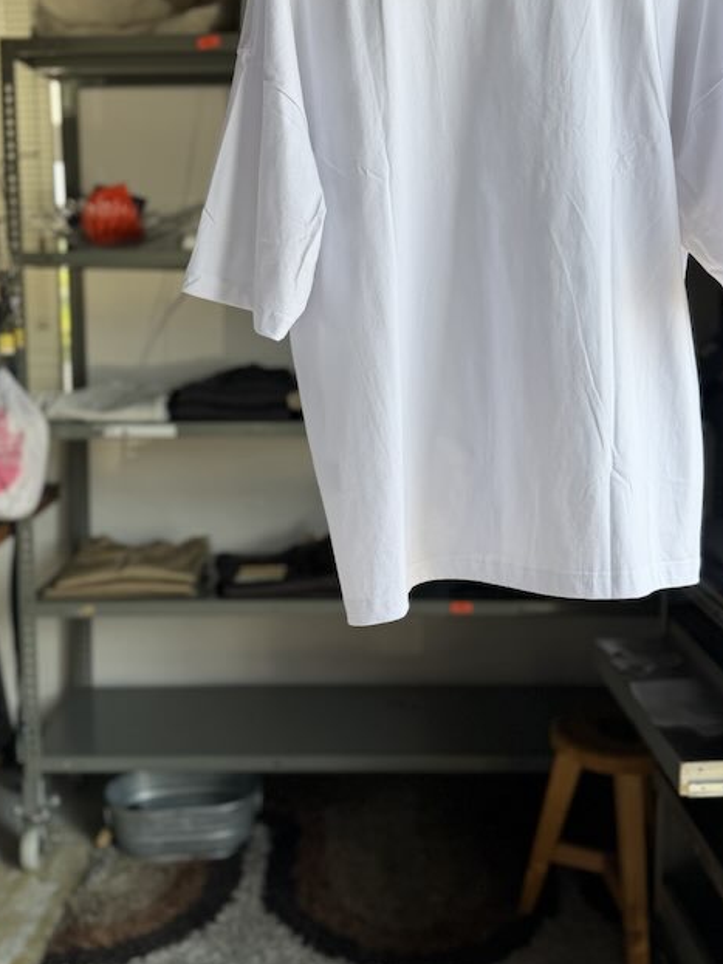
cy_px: 378
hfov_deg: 38.7
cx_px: 362
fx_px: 1031
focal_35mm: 37
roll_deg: +0.0
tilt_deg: -6.0
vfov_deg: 49.8
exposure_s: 1/356
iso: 80
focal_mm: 6.76
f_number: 1.78
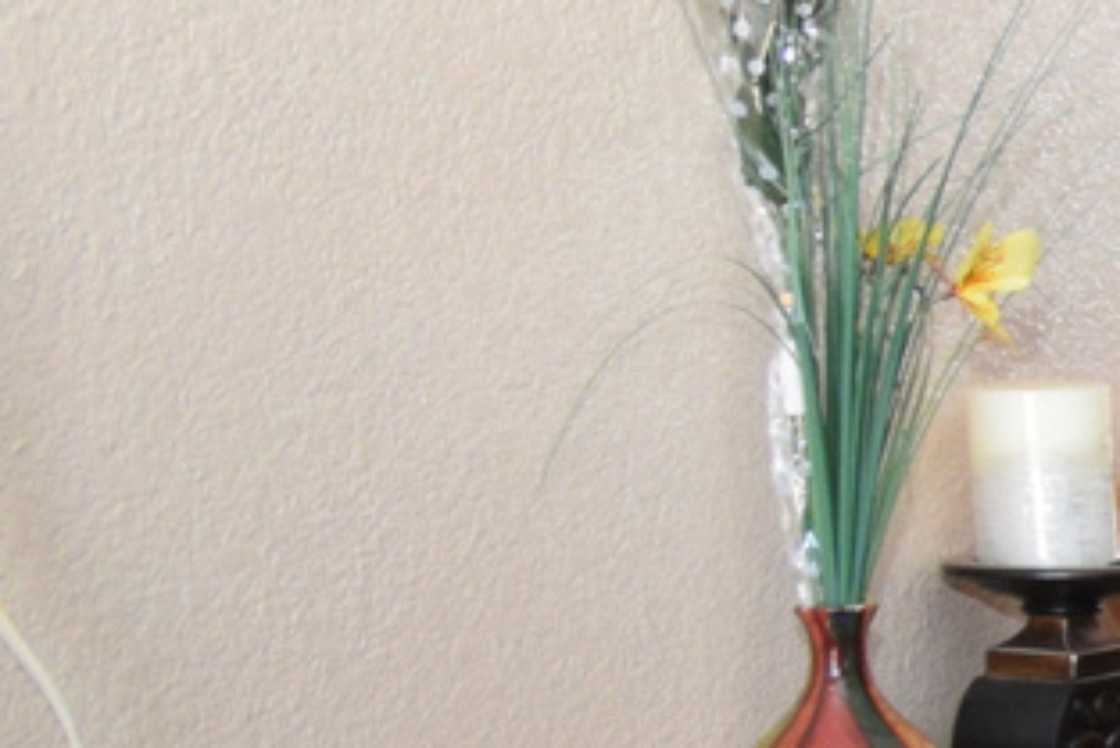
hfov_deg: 12.9
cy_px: 553
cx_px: 3006
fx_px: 3050
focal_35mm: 98
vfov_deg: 13.9
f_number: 4.5
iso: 800
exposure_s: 1/80
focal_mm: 10
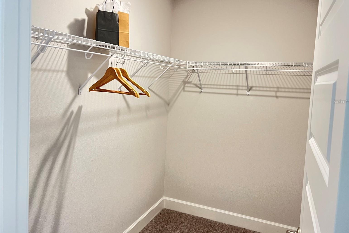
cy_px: 101
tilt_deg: -4.6
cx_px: 174
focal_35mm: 28
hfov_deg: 65.5
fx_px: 271
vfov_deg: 46.3
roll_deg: -2.7
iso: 250
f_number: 1.5
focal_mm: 5.7
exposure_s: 1/60
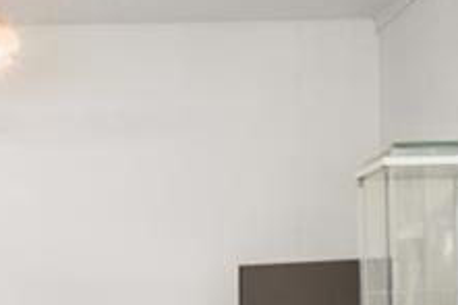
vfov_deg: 15.5
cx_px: 91
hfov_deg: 23.1
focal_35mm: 87
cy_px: 282
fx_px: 1106
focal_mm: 12
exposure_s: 1/4
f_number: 11
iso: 400
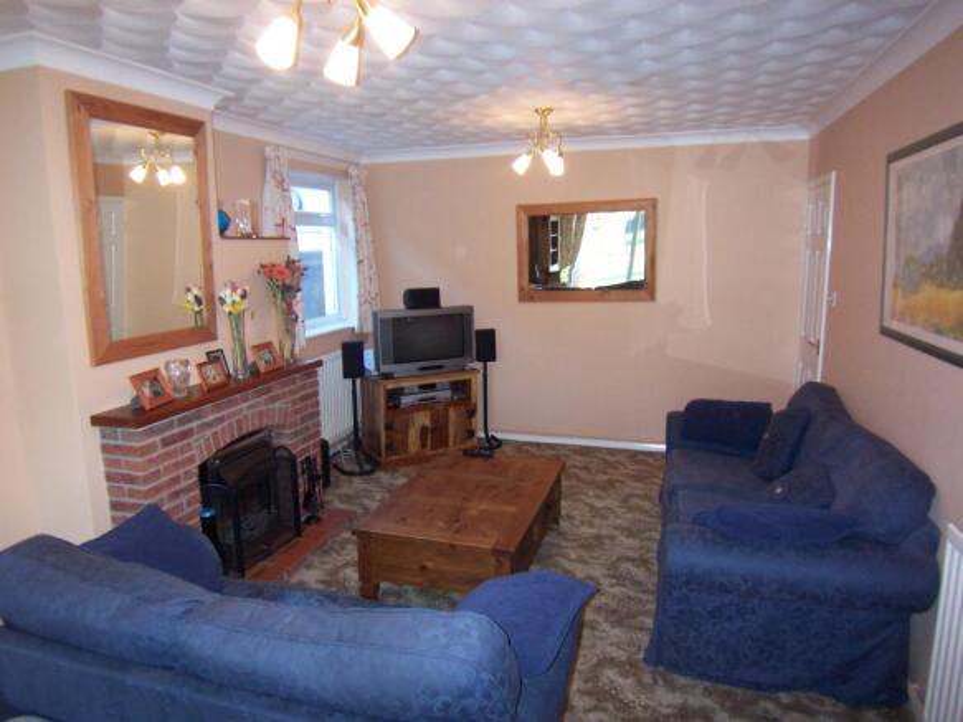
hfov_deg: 73.9
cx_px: 482
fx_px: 640
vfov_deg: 58.9
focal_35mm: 23
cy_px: 361
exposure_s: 1/30
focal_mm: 3.8
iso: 200
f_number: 2.8
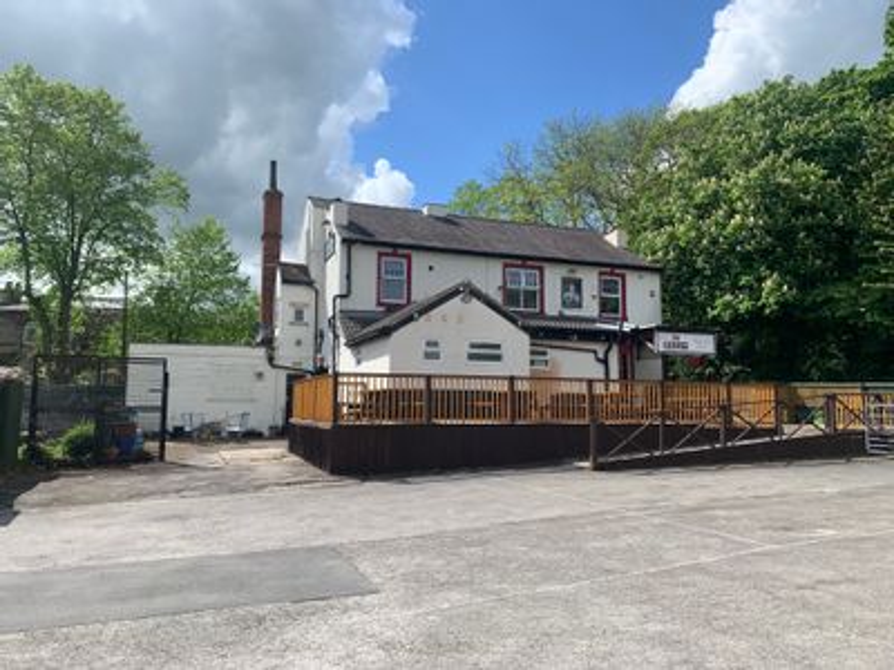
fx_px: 671
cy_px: 335
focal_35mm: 26
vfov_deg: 53.1
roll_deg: -1.7
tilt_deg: +4.1
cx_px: 447
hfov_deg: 67.3
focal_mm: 4.25
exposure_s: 1/2075
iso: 25
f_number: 1.8
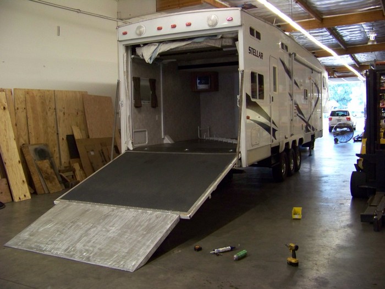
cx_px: 192
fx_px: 400
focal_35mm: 36
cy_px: 144
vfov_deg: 39.7
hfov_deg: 51.4
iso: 273
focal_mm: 5.85
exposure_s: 1/30
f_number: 2.8
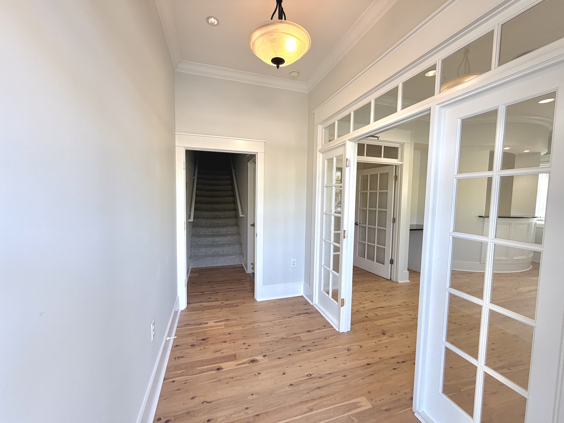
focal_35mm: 14
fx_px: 228
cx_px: 282
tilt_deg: -3.1
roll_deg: -0.7
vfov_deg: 85.7
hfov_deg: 102.1
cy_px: 212
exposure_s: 1/120
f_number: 2.2
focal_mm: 2.22
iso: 125
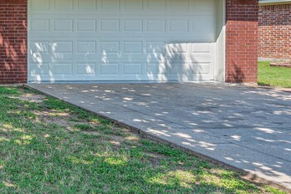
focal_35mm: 48
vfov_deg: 27.3
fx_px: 392
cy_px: 42
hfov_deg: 29.2
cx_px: -122
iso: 100
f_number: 8
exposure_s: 1/160
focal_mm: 16.5
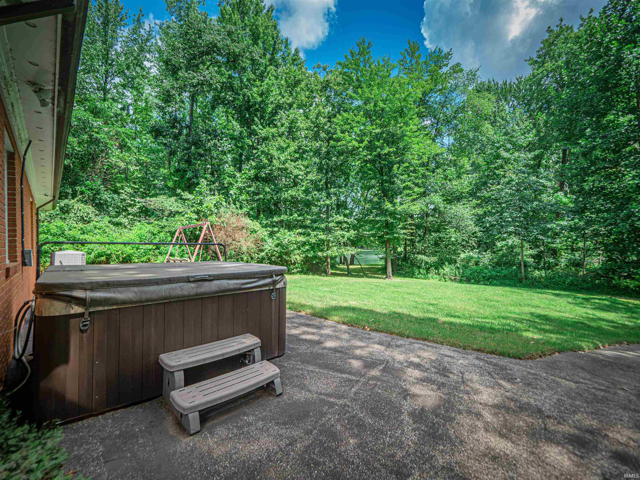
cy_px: 240
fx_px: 259
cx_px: 320
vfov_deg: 85.7
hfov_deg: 102.1
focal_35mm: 14
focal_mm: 7
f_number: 2.8
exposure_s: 1/2500
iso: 640
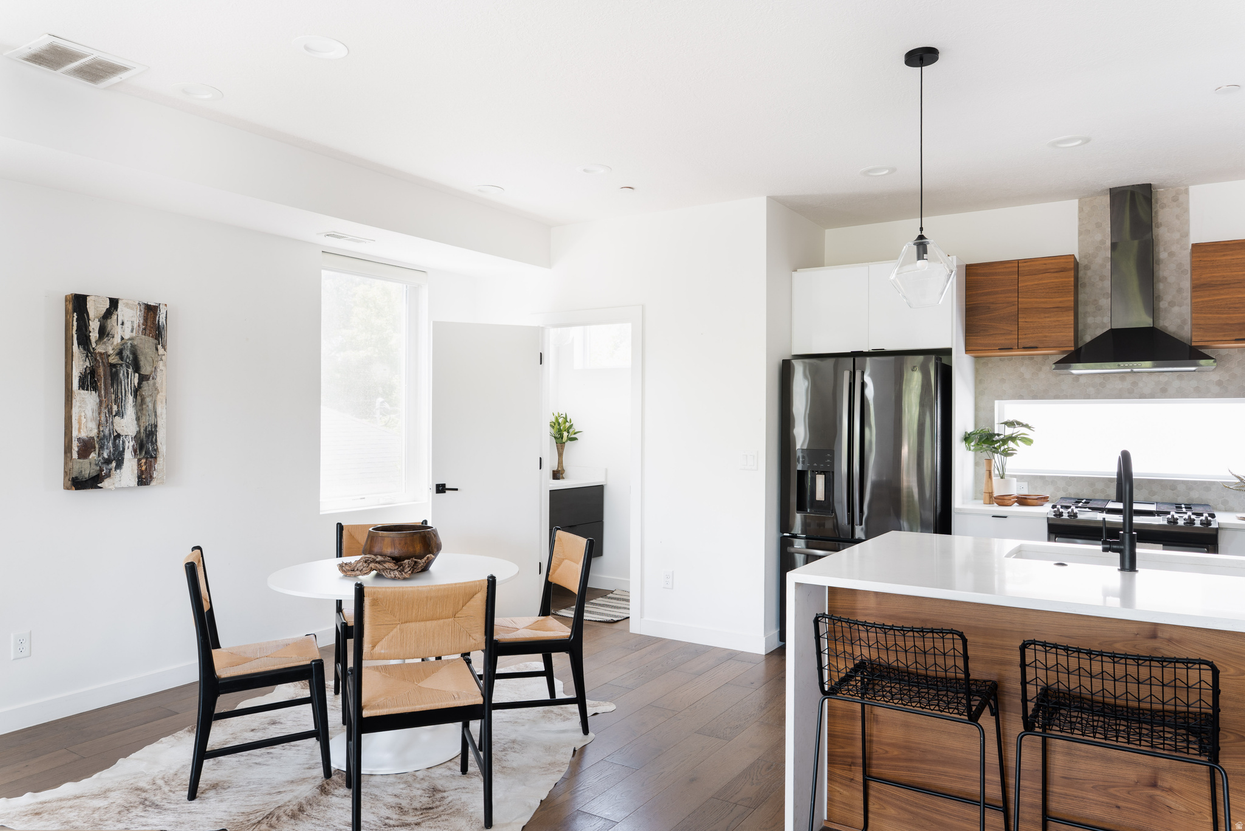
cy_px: 416
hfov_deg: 73.7
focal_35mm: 24
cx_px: 622
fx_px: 830
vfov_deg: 53.2
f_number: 8
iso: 100
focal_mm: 24
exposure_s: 1/2
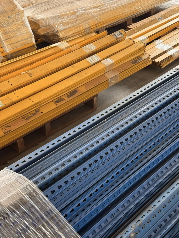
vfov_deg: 39.7
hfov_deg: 30.3
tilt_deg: -34.8
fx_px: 331
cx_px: 90
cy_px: 119
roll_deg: +0.1
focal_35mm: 48
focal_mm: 6.76
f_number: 1.78
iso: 160
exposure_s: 1/80
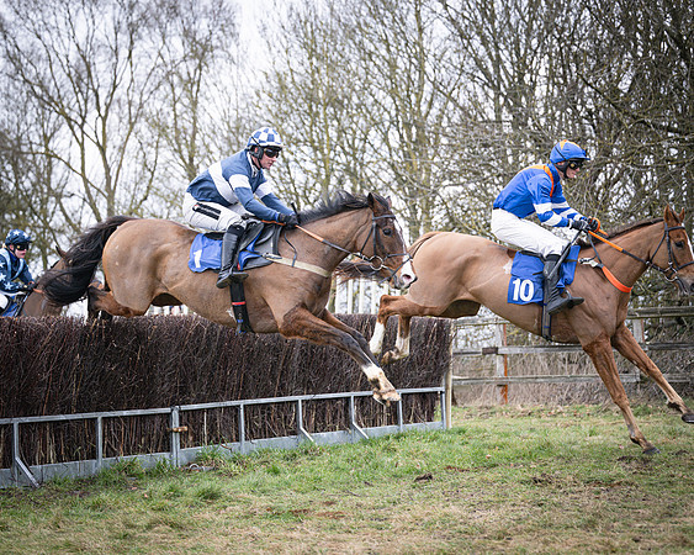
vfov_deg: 19.4
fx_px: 1619
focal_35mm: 79
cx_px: 278
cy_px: 278
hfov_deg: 24.2
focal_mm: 70
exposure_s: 1/1600
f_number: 2.8
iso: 400
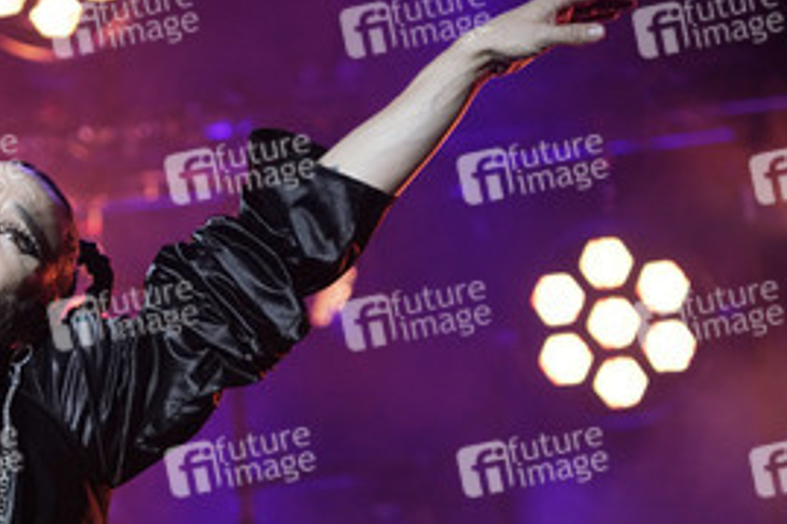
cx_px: 162
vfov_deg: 9.1
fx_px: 3299
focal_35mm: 151
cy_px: 389
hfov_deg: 13.5
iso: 2000
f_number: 4.5
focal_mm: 90
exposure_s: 1/250
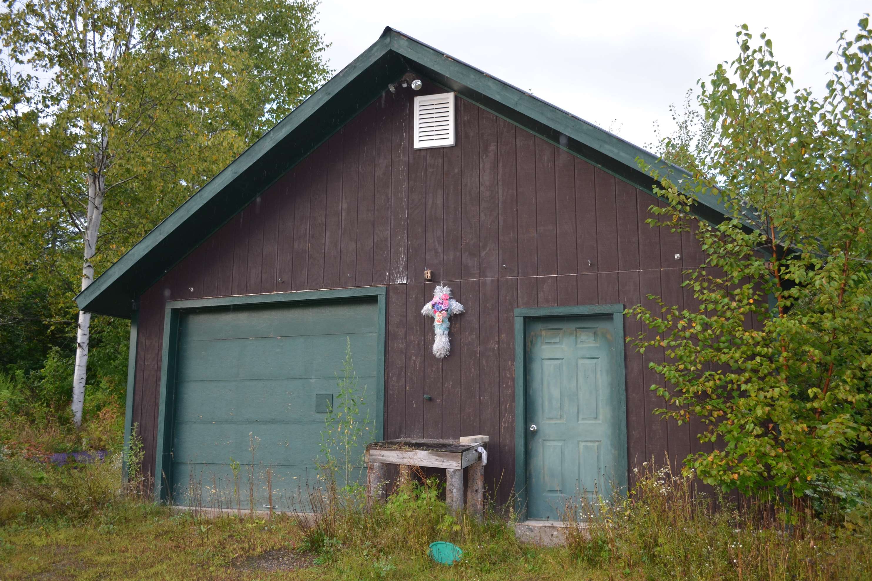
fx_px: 751
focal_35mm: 31
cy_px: 298
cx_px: 433
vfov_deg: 42.3
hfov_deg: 60.3
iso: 200
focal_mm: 20
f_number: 3.8
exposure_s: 1/200
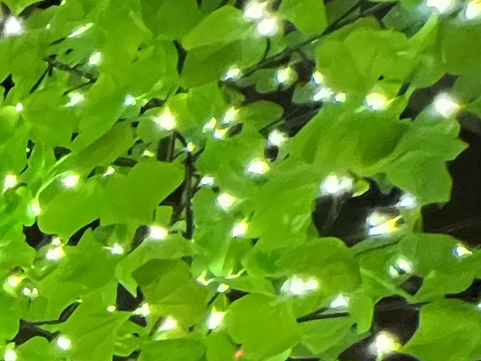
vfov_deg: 13.4
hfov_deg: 12.5
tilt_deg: -9.1
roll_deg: +1.4
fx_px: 1084
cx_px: -870
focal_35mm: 78
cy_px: 883
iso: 800
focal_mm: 1.57
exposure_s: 1/40
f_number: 1.8
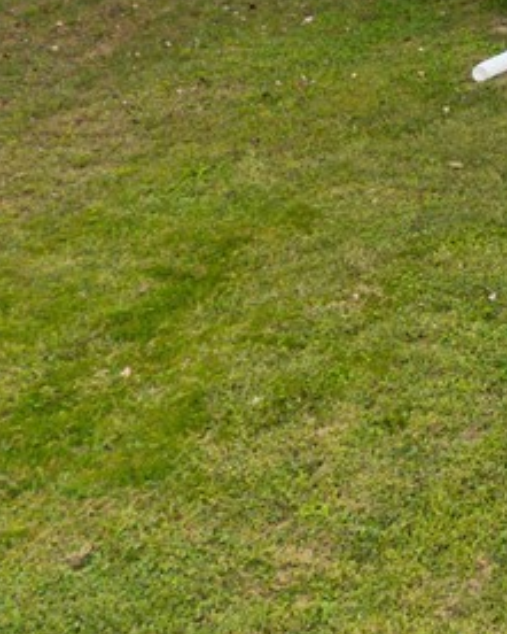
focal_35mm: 87
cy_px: -177
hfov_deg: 14.1
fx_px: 1631
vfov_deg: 20.2
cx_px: 1094
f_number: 1.8
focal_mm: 8.67
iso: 290
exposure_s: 1/1600
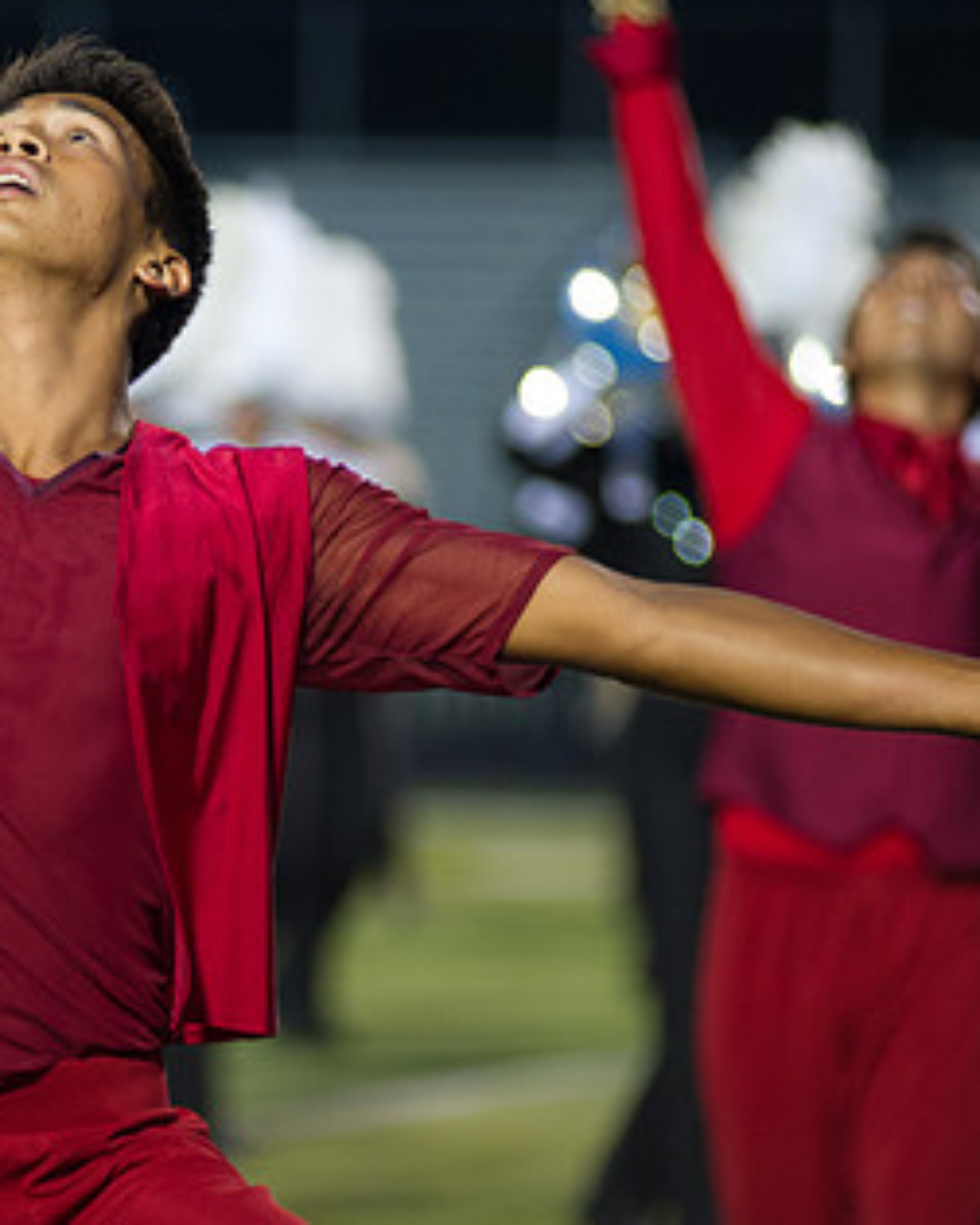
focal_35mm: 336
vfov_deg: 5.8
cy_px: 684
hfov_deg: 4.6
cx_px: 30
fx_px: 12182
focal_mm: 170
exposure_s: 1/160
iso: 2500
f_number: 2.8
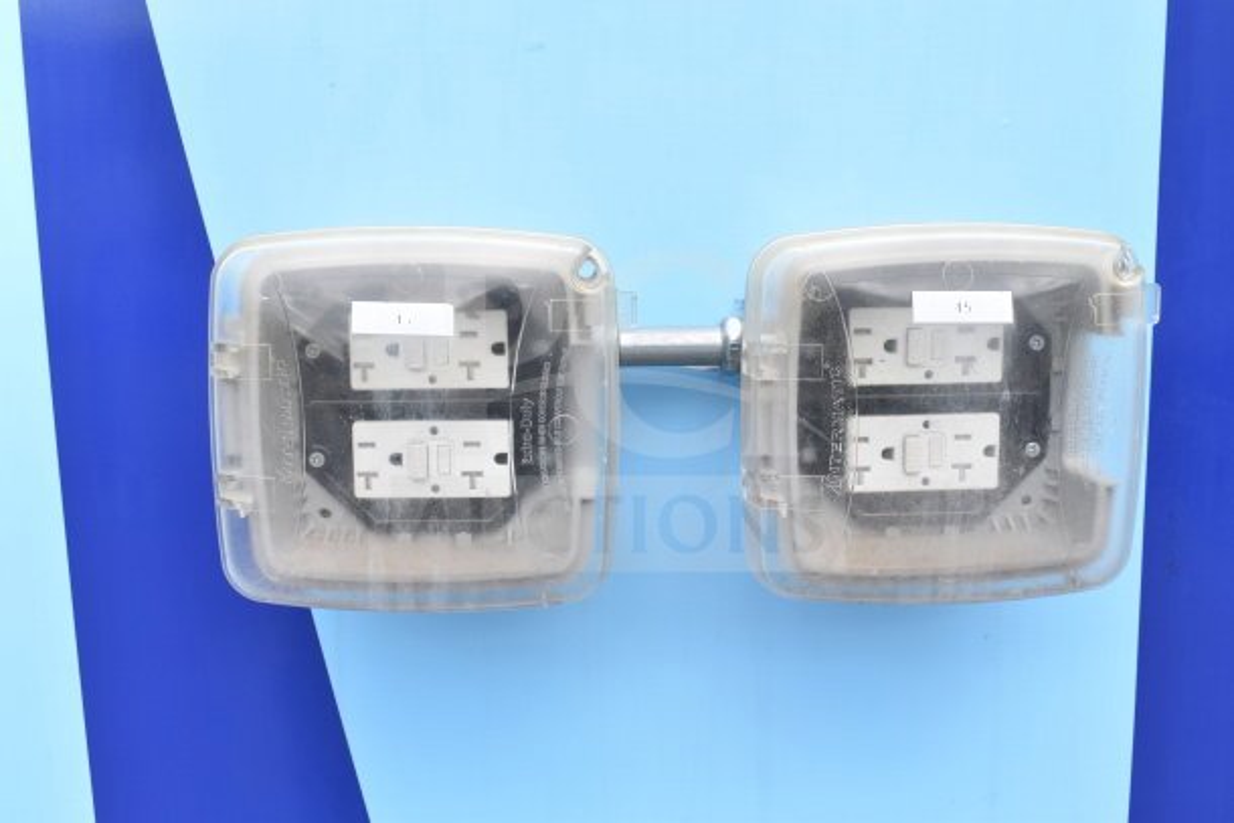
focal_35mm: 38
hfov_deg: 51.3
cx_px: 617
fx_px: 1286
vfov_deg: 35.5
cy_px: 412
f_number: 6.3
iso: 200
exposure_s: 1/160
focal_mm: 25
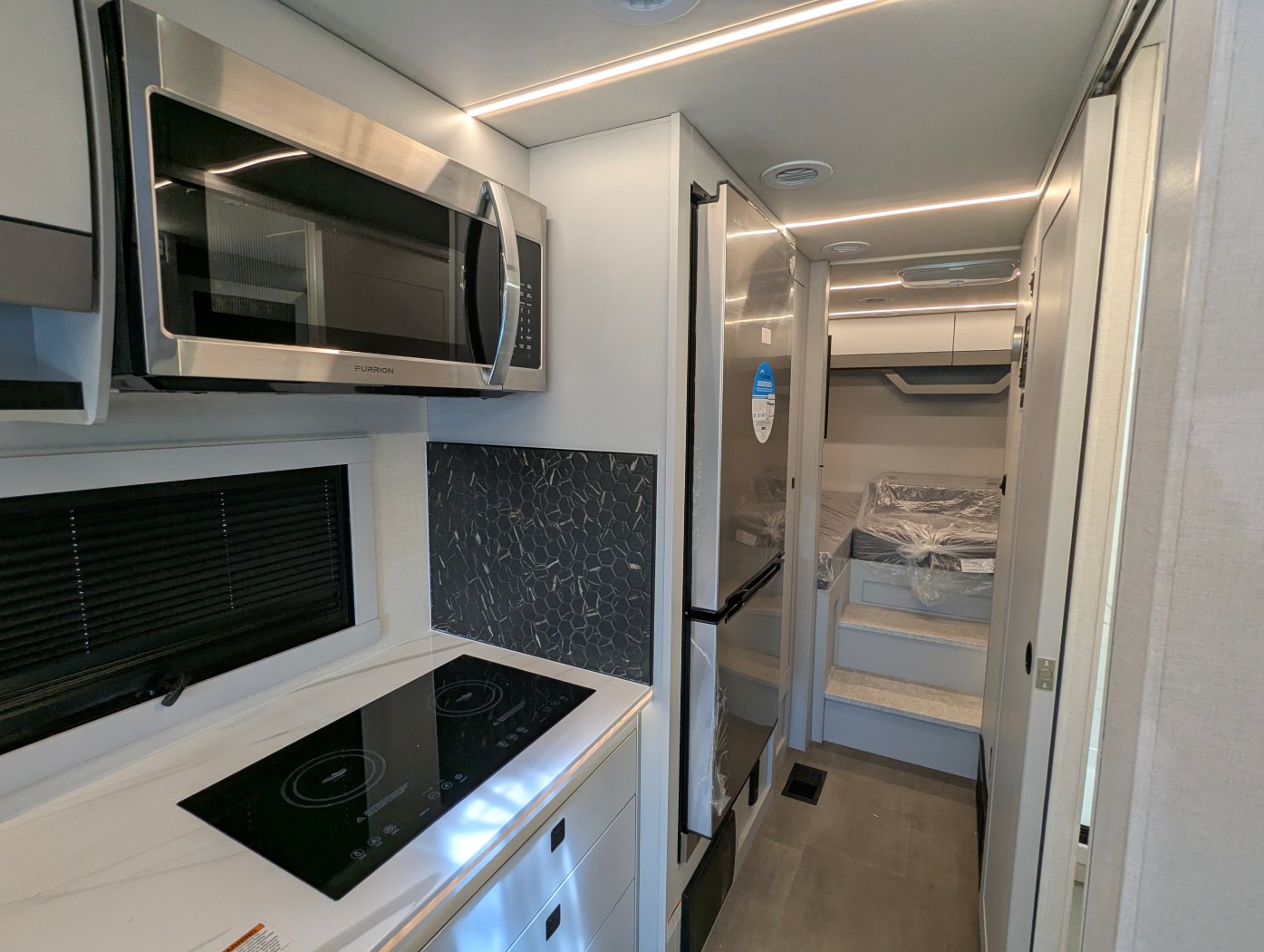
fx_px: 585
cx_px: 632
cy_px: 476
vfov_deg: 78.2
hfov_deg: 94.4
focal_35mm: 16
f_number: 2.2
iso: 71
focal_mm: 2.35
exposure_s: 1/123
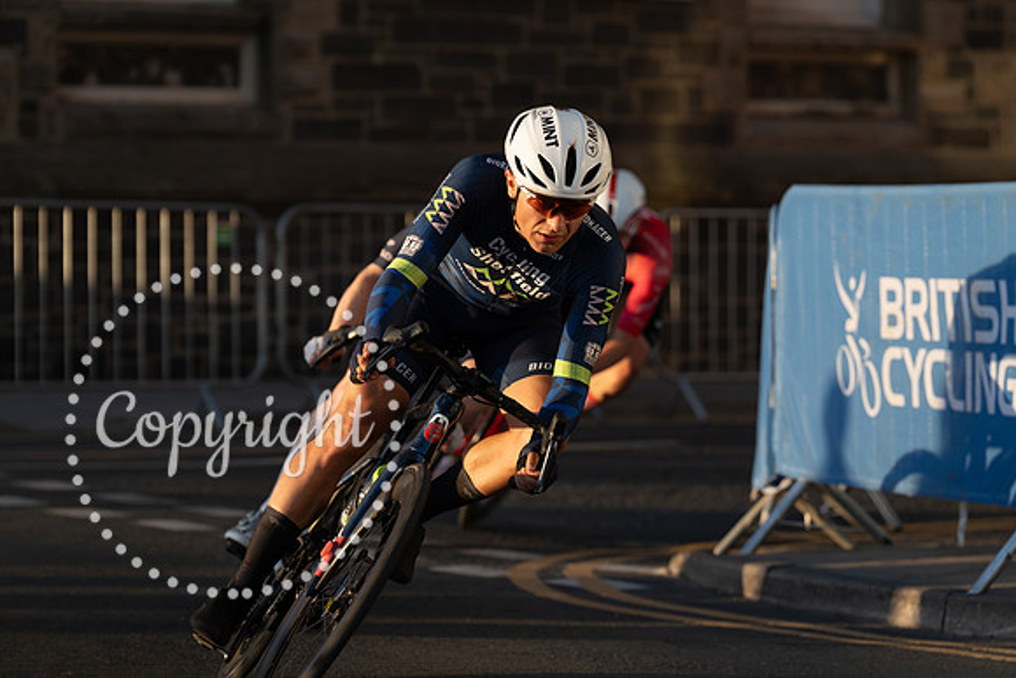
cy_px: 339
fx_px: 4347
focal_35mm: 154
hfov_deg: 13.3
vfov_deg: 8.9
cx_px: 508
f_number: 4
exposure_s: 1/1000
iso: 200
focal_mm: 154
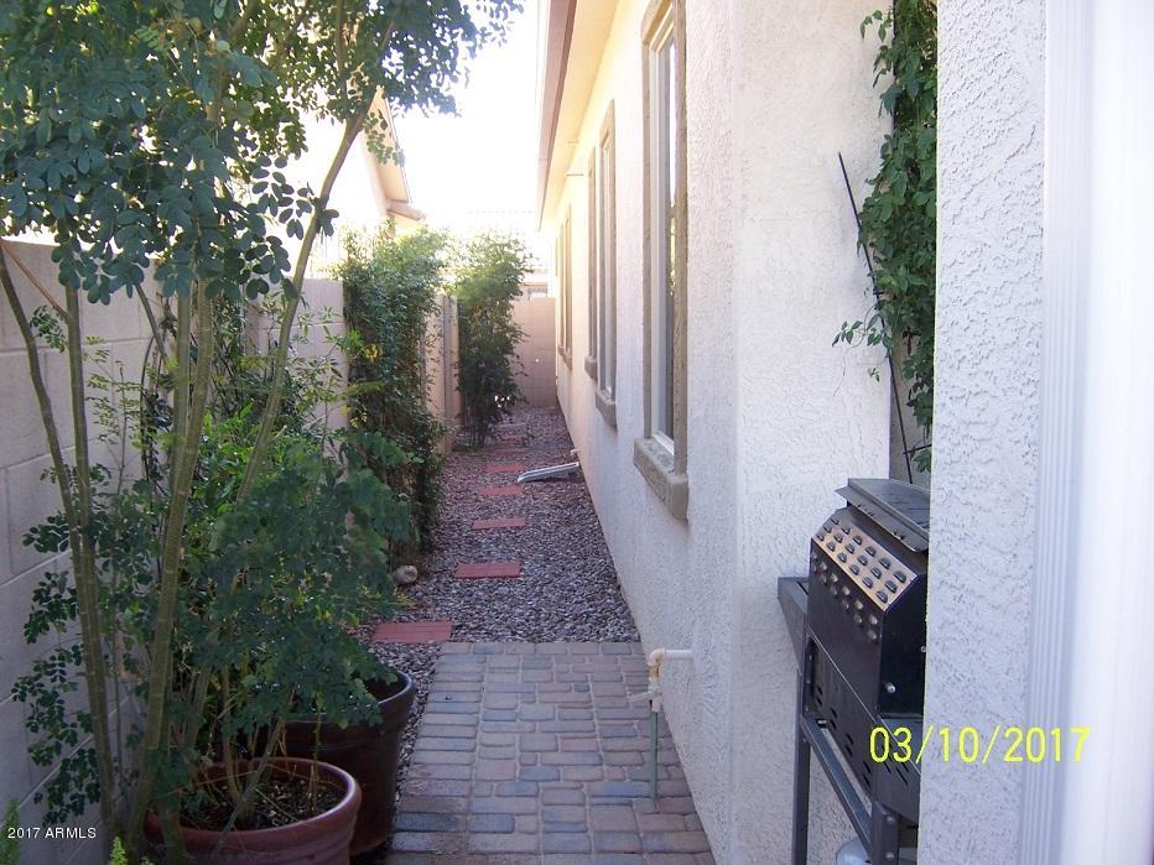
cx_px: 577
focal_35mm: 36
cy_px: 432
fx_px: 1200
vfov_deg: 39.7
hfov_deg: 51.4
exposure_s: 1/60
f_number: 2.8
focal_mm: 6.2
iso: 80
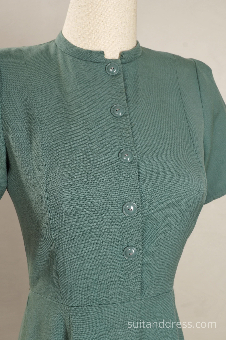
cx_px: 113
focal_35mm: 48
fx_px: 452
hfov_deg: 28.1
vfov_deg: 41.1
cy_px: 170
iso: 200
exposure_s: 1/6
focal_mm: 32
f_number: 10
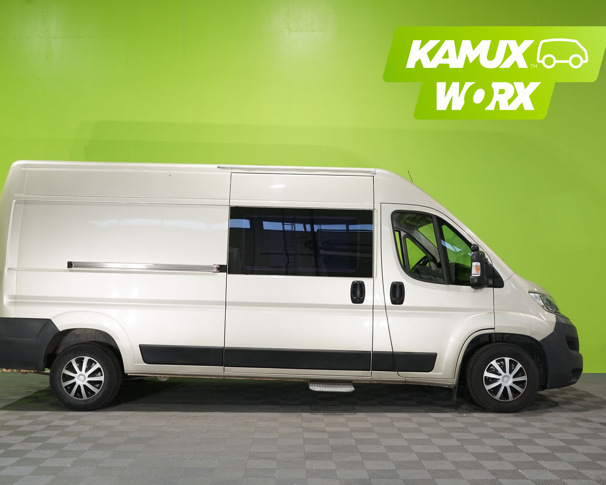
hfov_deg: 52.8
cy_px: 244
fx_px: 610
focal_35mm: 34
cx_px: 277
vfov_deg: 43.4
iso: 1000
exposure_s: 1/30
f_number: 5.6
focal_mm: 30
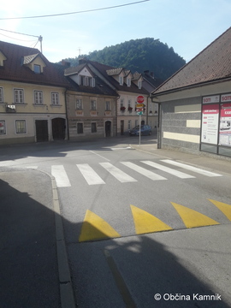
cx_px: 116
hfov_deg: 49.7
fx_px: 249
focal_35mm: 28
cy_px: 154
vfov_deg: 63.4
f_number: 1.9
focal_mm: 3.7
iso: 40
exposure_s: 1/1431
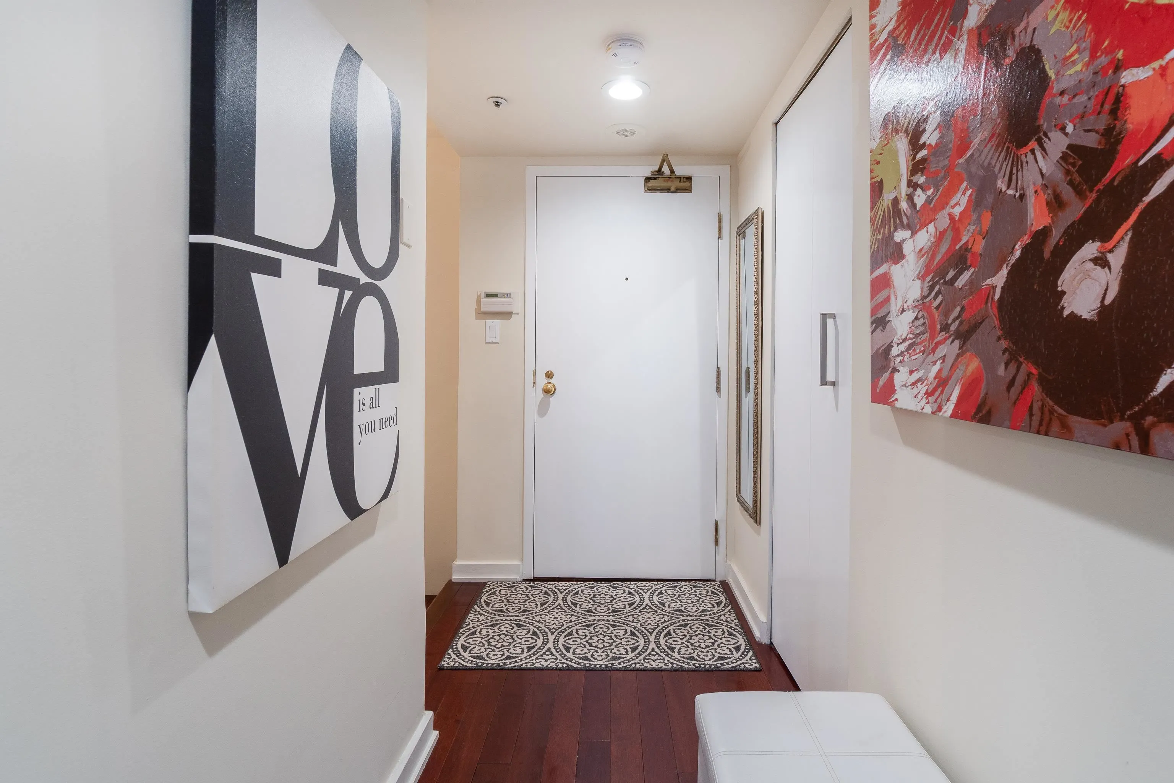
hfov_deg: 100.4
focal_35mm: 15
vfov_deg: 77.3
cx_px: 587
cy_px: 392
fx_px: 489
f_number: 8
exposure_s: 1/4
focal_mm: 10
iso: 200
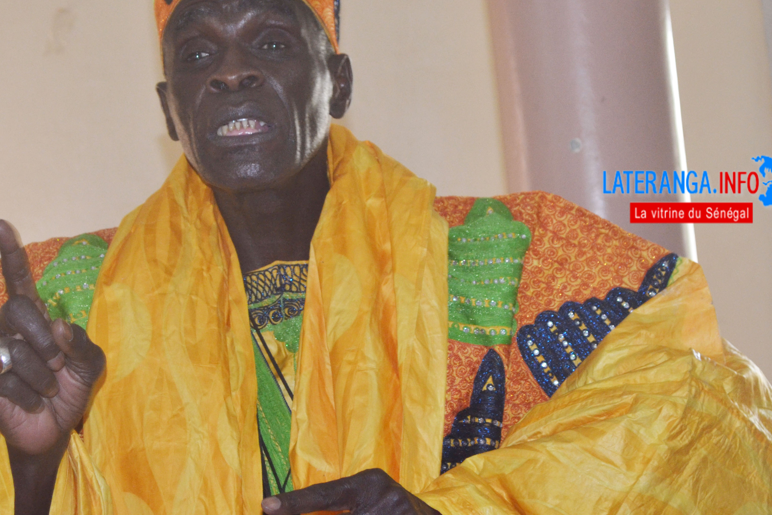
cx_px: 282
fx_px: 2337
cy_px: 221
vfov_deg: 12.6
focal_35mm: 109
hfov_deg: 18.7
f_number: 5.3
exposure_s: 1/60
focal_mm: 48
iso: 800
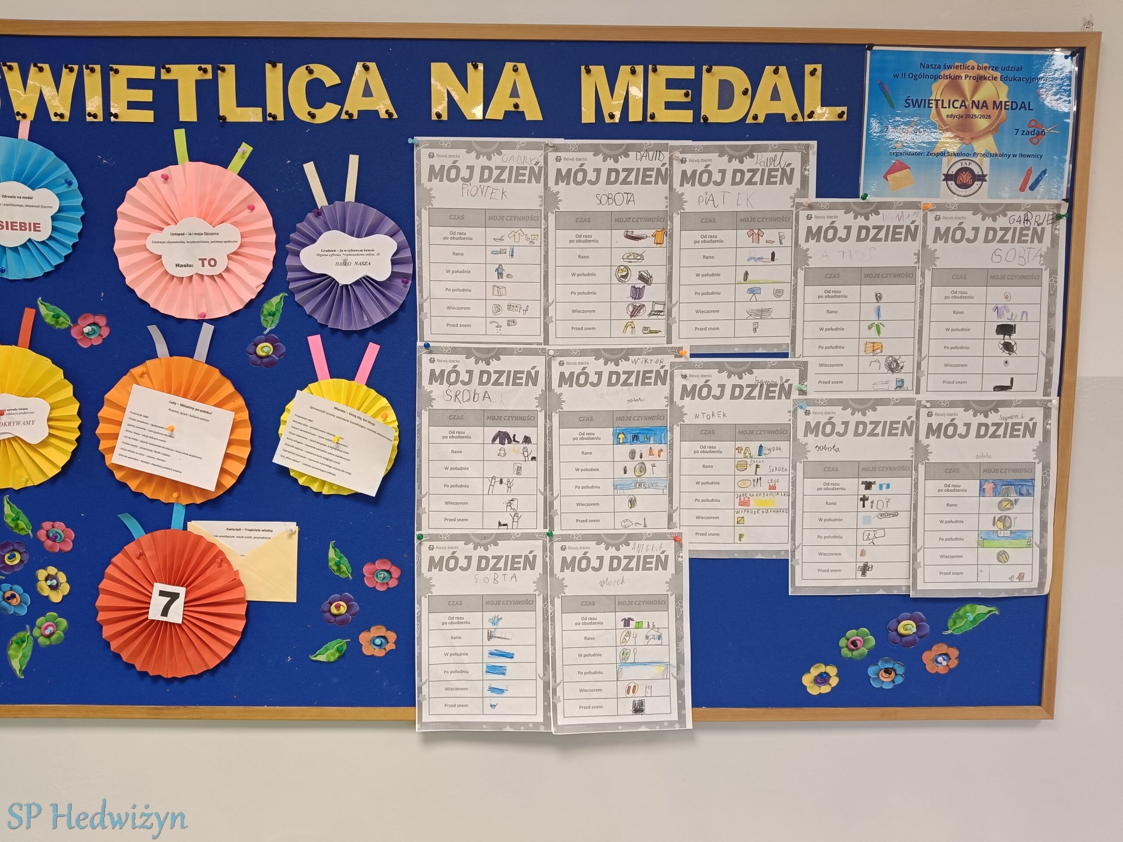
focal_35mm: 26
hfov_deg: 67.3
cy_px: 421
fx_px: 843
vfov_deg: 53.1
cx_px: 562
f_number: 1.88
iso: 500
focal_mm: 4.84
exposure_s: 1/100
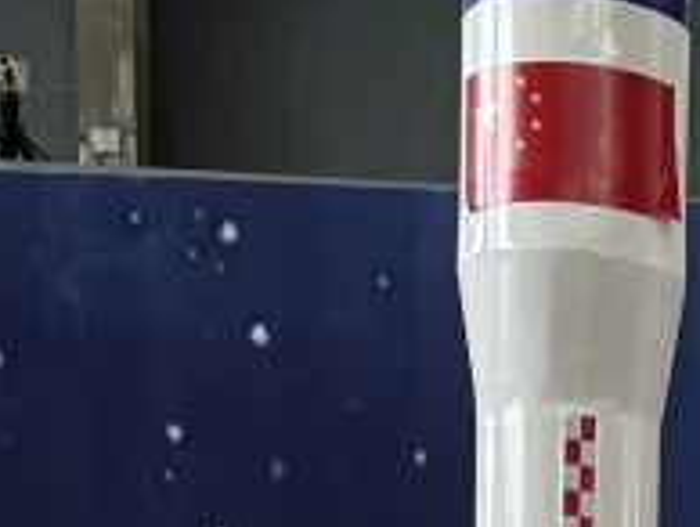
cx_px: 1176
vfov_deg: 7.1
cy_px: 1769
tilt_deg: -6.3
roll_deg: -0.5
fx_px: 3604
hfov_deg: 10.5
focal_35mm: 178
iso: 200
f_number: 1.78
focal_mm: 6.76
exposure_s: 1/117
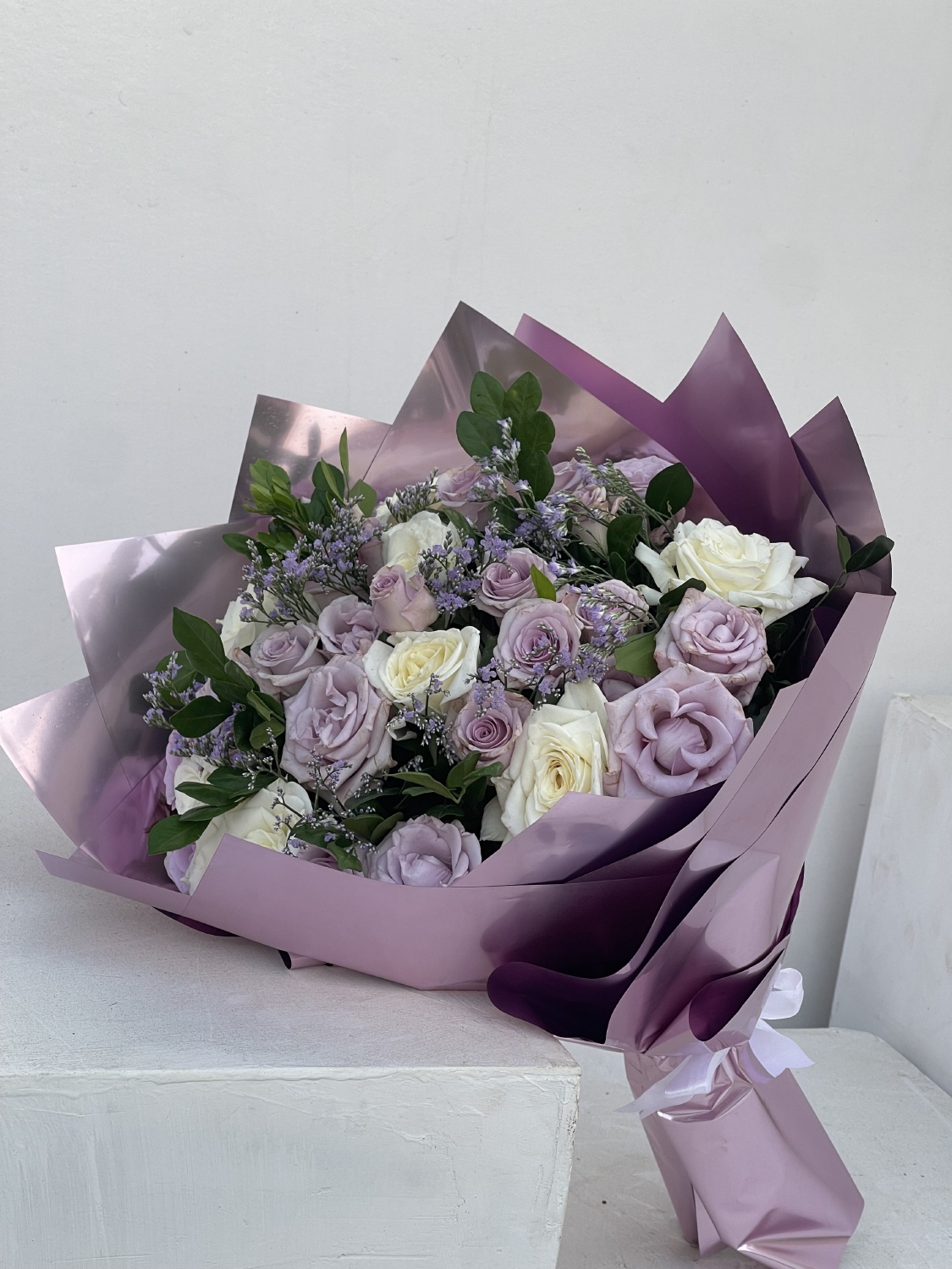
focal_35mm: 64
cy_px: 634
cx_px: 476
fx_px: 2347
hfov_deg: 22.9
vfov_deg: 30.3
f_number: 2.2
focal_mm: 7.5
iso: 20
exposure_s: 1/106
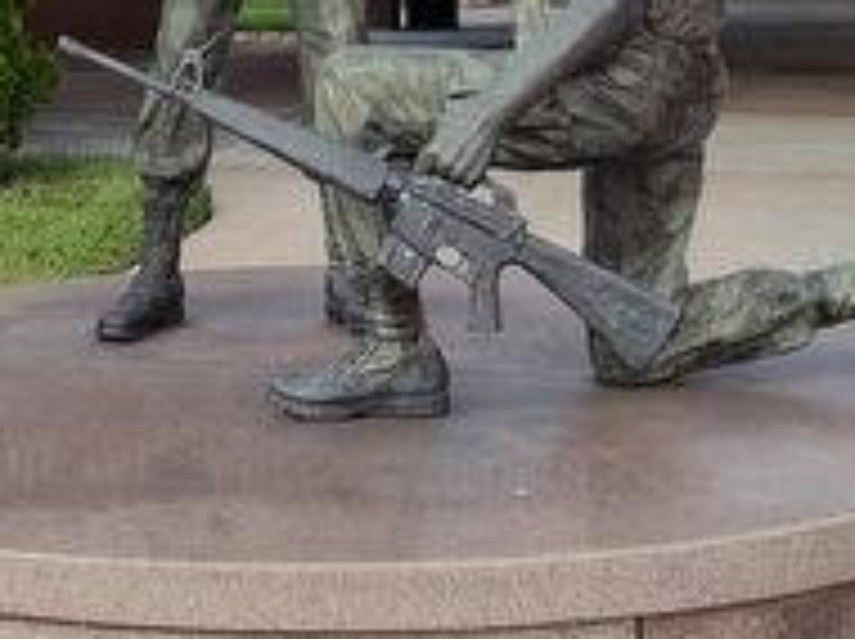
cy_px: 86
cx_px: 360
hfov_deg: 20.2
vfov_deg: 15.1
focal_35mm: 97
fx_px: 2393
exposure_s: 1/120
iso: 112
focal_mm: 5.56
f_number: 1.8
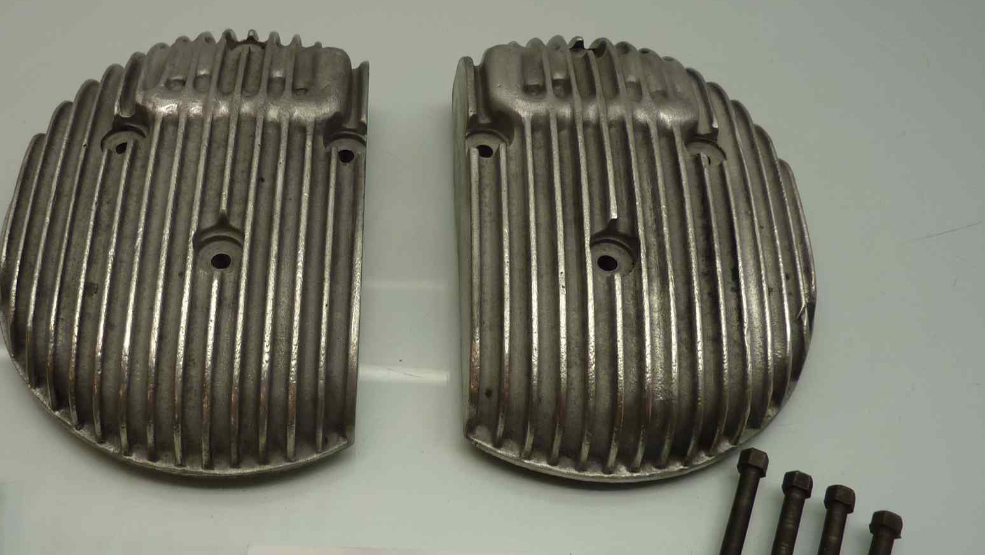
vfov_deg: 32.8
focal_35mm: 36
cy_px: 312
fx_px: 940
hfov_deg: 54.7
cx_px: 371
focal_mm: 4.1
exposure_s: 1/30
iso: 80
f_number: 3.3
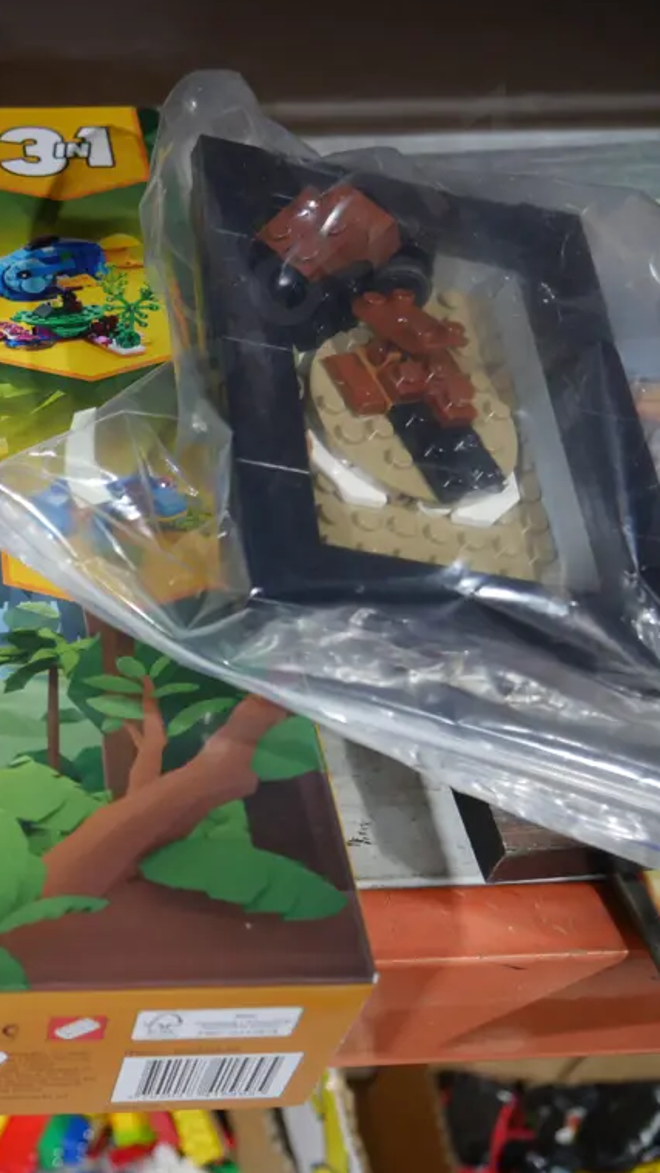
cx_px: -109
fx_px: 1369
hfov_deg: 24.8
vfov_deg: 46.4
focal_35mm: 44
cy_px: 583
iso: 640
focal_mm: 15
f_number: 3.6
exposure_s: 1/60
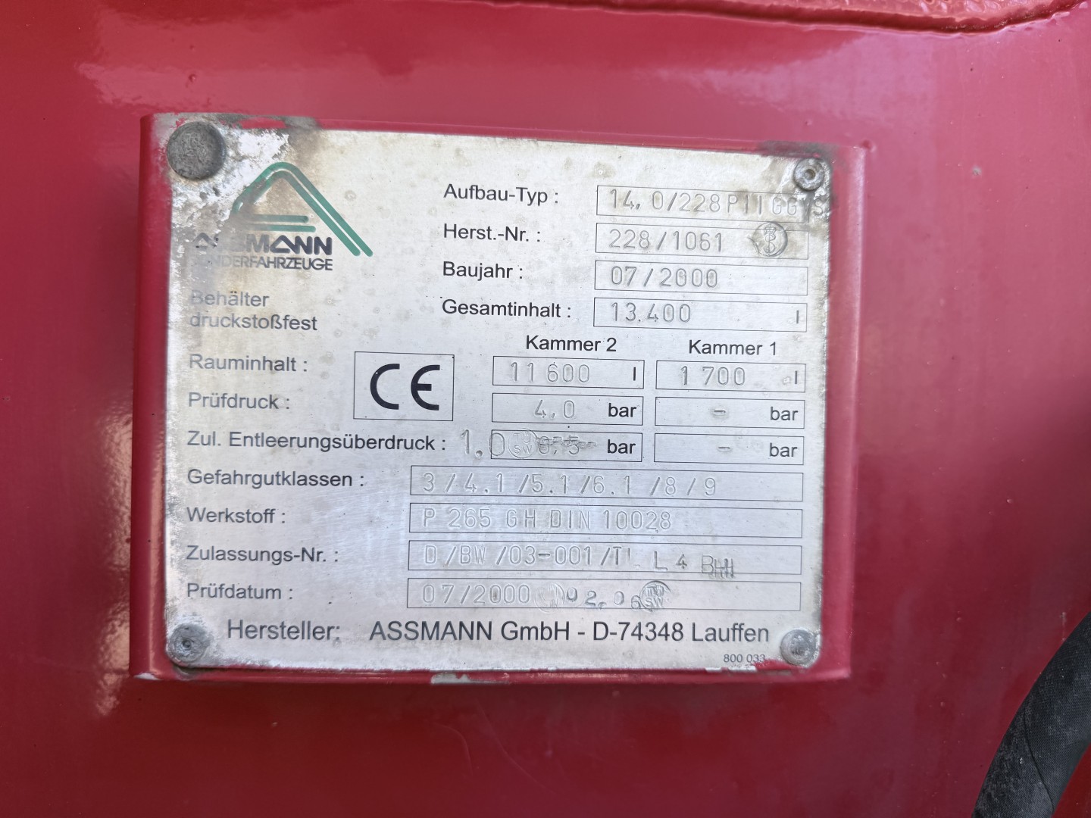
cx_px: 546
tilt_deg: +12.7
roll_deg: -0.1
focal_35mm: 24
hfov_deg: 71.6
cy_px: 409
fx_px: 756
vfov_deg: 56.8
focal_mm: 6.76
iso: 80
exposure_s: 1/383
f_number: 1.78
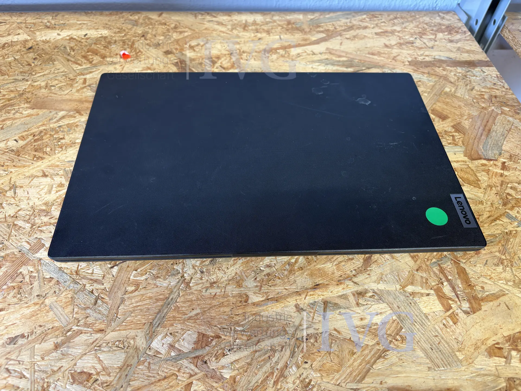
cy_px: 196
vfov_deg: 53.1
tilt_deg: -52.6
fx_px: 391
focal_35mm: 26
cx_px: 260
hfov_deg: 67.3
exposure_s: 1/50
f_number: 1.6
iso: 100
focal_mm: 5.96
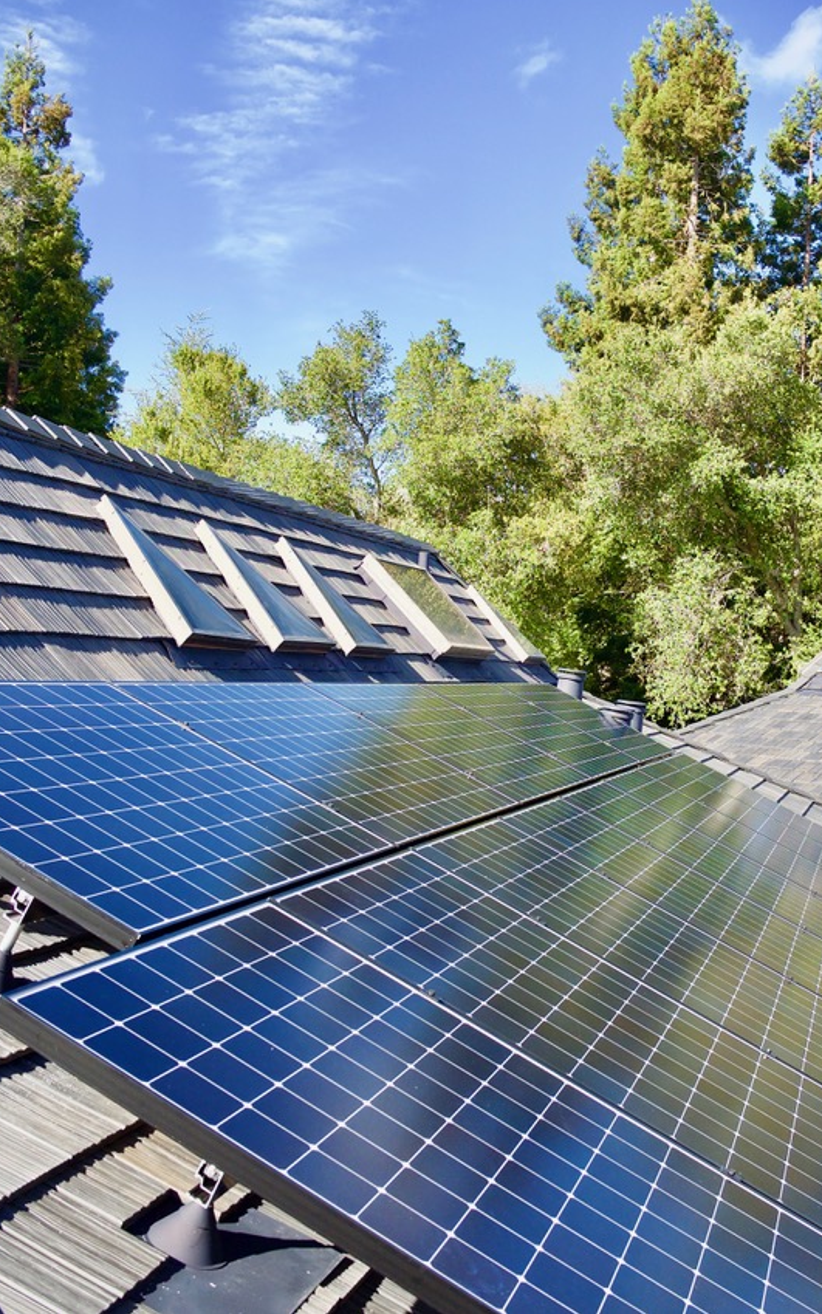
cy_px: 655
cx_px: 546
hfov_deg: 29.7
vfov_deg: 46.2
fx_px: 1540
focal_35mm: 43
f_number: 5.6
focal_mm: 28
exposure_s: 1/2000
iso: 800
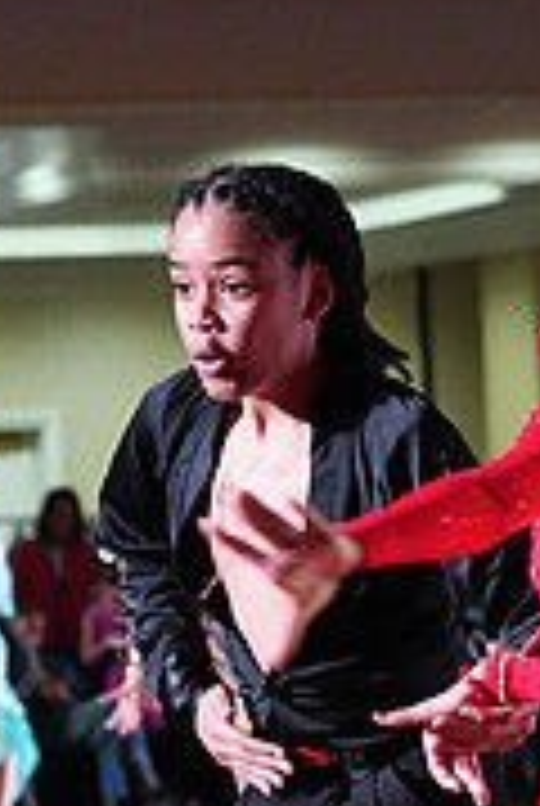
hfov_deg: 4.7
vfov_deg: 7.0
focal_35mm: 291
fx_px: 6522
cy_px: 1031
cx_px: 587
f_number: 5
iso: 10000
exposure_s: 1/400
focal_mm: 90
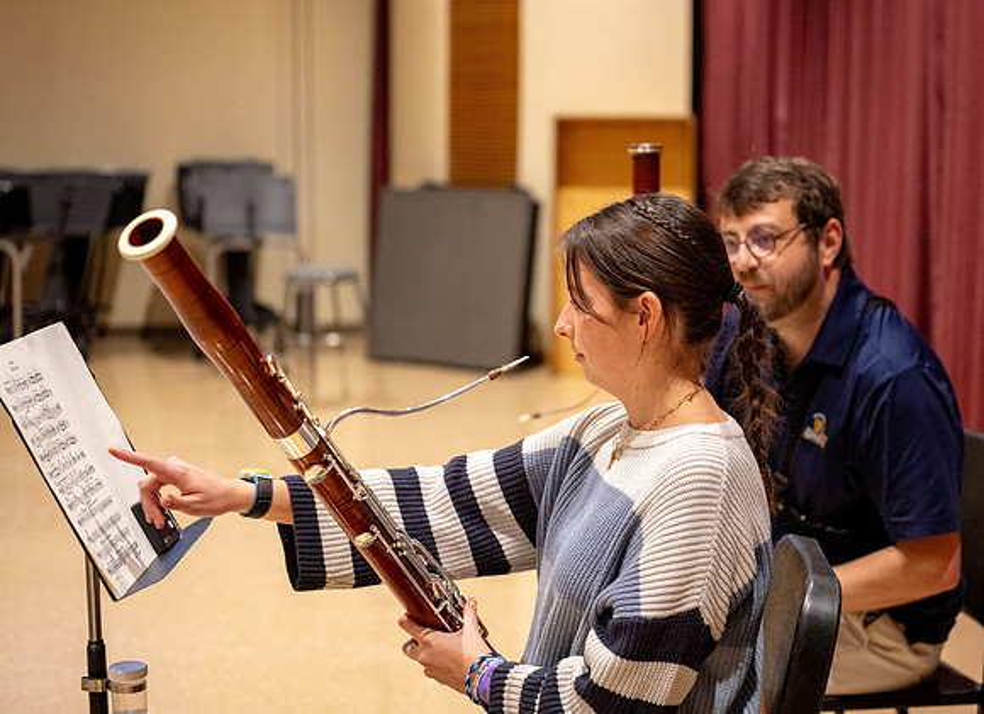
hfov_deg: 24.7
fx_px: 2243
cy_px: 329
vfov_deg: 18.1
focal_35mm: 80
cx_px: 577
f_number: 2.8
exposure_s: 1/125
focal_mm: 70
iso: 1250
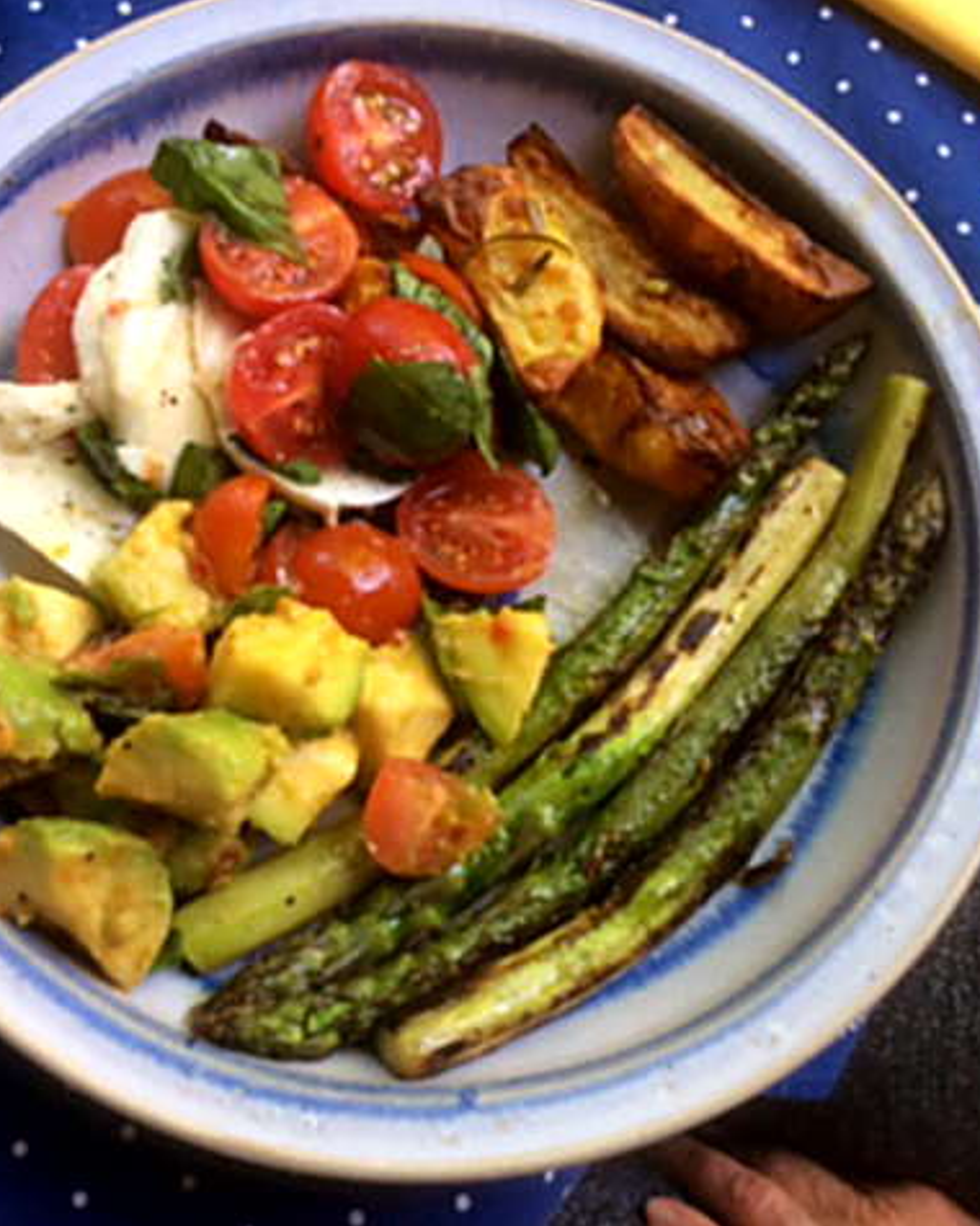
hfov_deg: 35.7
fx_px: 1523
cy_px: 612
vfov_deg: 43.8
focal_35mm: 42
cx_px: 482
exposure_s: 1/100
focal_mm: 3.3
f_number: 2.4
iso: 50
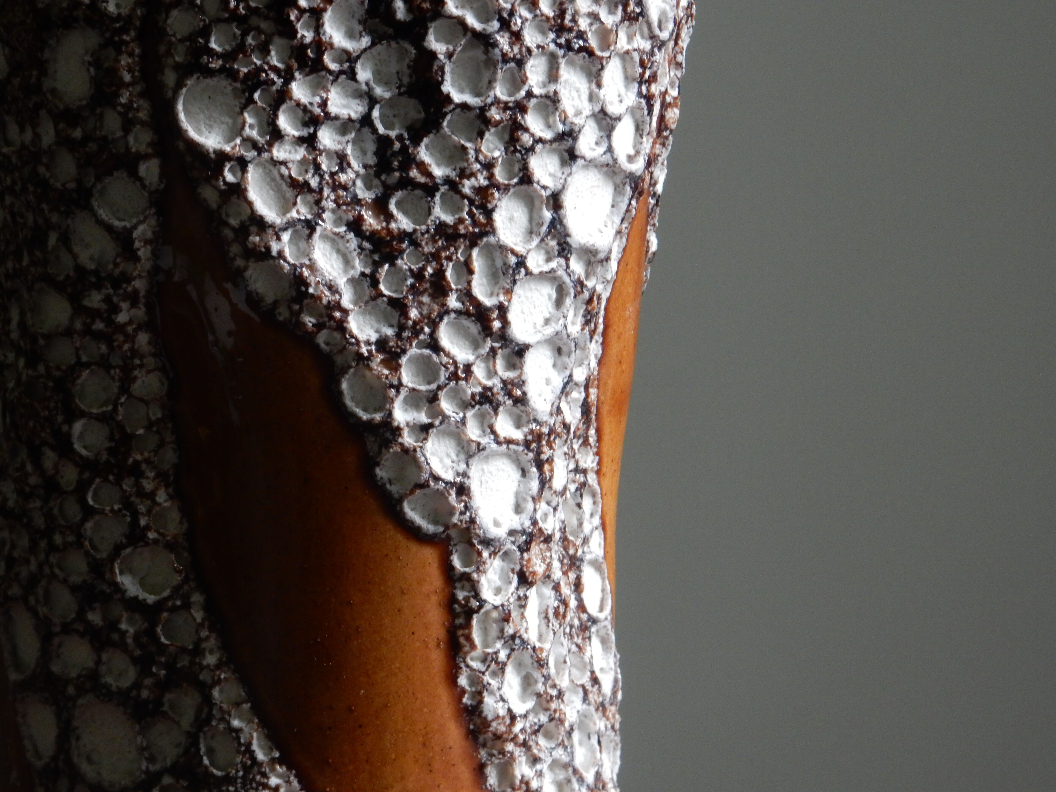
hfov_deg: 10.2
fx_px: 5888
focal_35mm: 193
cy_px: 396
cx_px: 528
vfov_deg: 7.7
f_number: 6.3
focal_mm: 34.5
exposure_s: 1/25
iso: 400
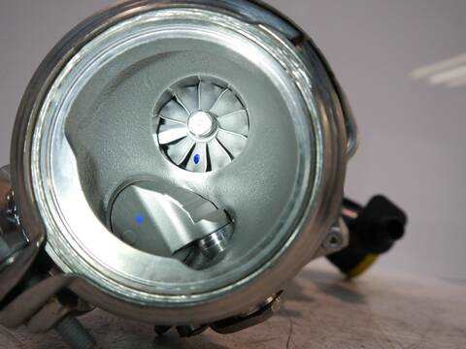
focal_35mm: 30
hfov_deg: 60.0
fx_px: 404
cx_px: 233
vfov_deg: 46.8
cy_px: 174
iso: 200
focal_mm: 15
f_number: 3.6
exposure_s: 1/80
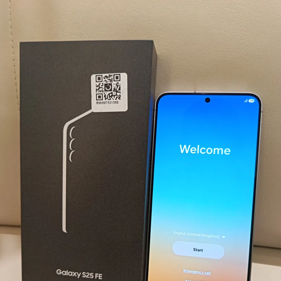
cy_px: 190
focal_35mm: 29
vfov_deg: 54.3
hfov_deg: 55.6
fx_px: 266
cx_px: 141
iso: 1543
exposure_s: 1/60
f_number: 1.75
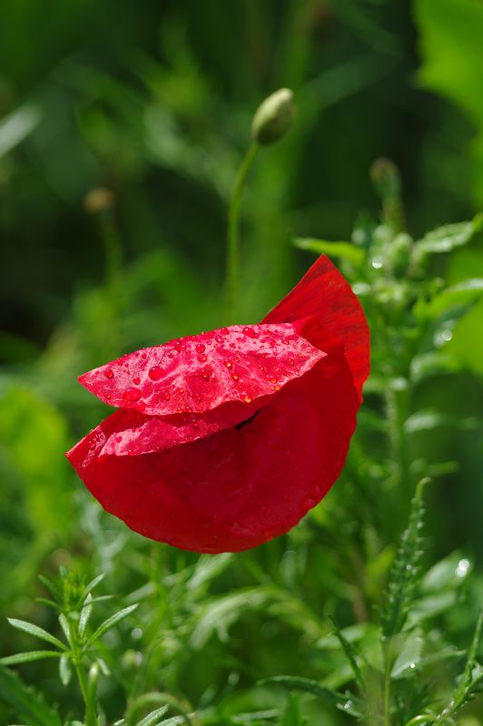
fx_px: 7559
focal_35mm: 375
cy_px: 363
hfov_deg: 3.7
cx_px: 242
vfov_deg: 5.5
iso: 100
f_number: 4
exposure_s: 1/750
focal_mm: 250
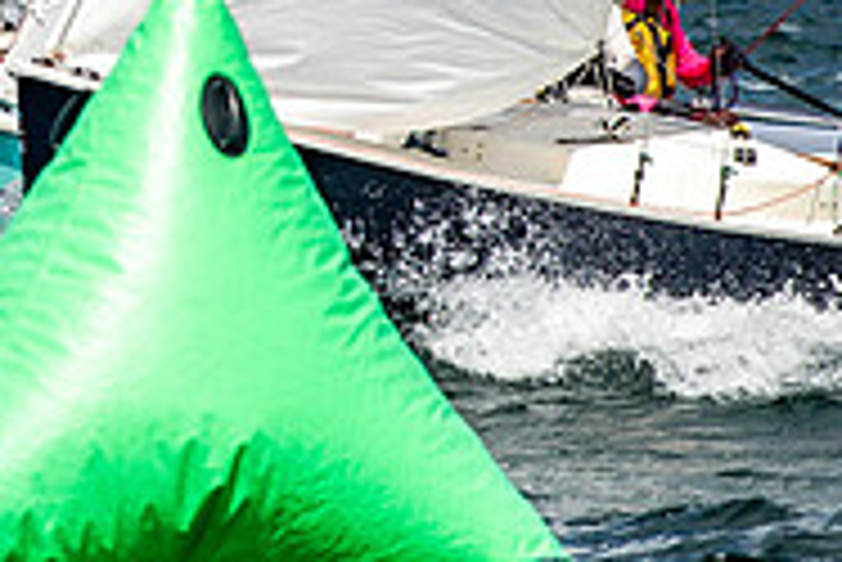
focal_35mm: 651
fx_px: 15238
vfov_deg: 2.1
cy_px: -280
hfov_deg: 3.2
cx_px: -465
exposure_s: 1/4000
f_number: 5.6
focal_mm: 175
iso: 500
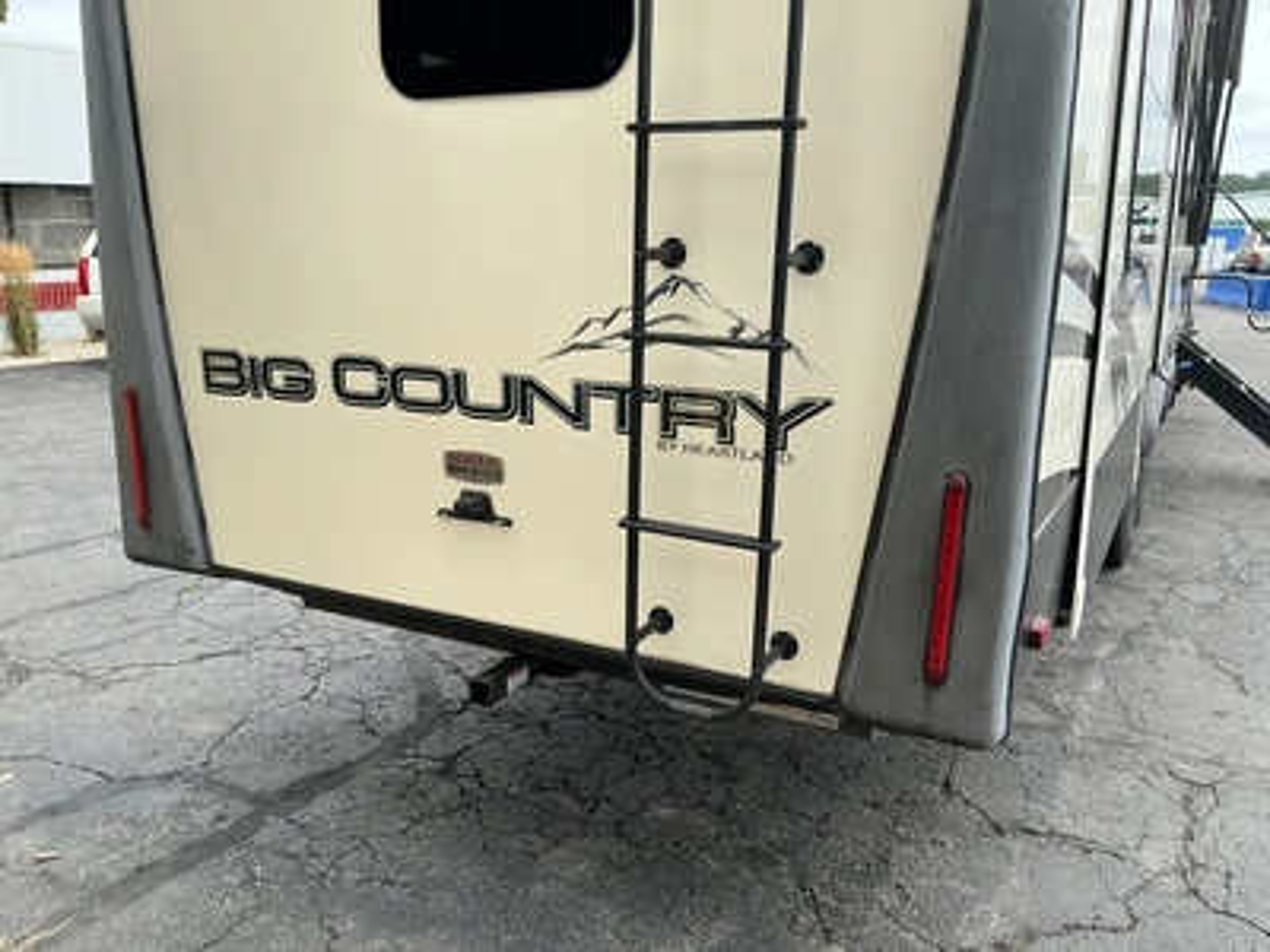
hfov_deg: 63.4
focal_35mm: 28
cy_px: 476
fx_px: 1027
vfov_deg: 49.7
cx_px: 635
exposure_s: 1/519
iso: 25
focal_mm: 3
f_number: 1.8
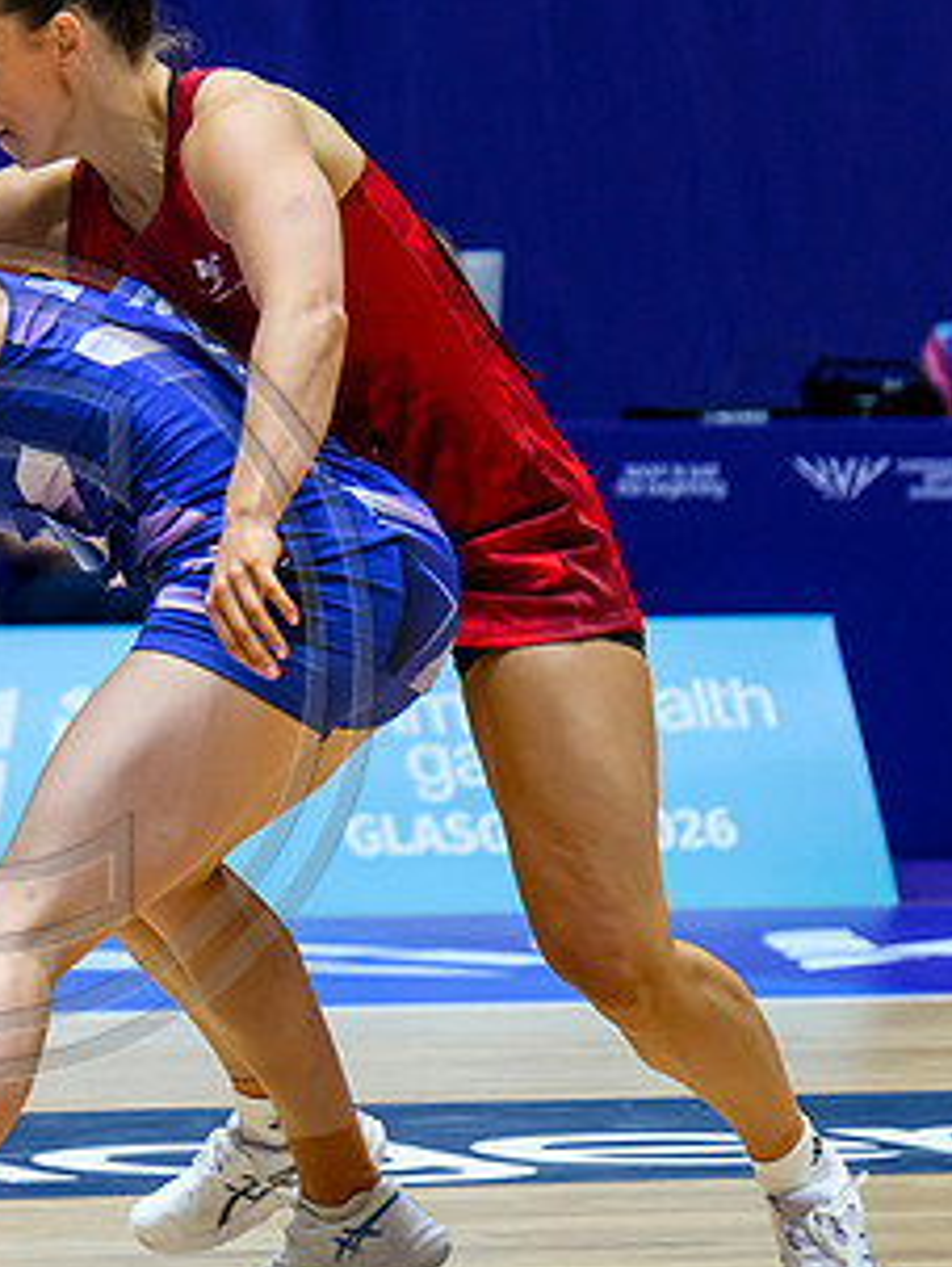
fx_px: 14281
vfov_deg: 5.1
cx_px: -883
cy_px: 494
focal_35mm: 390
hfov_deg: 3.8
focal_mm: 135
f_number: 4
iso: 4000
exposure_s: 1/1600
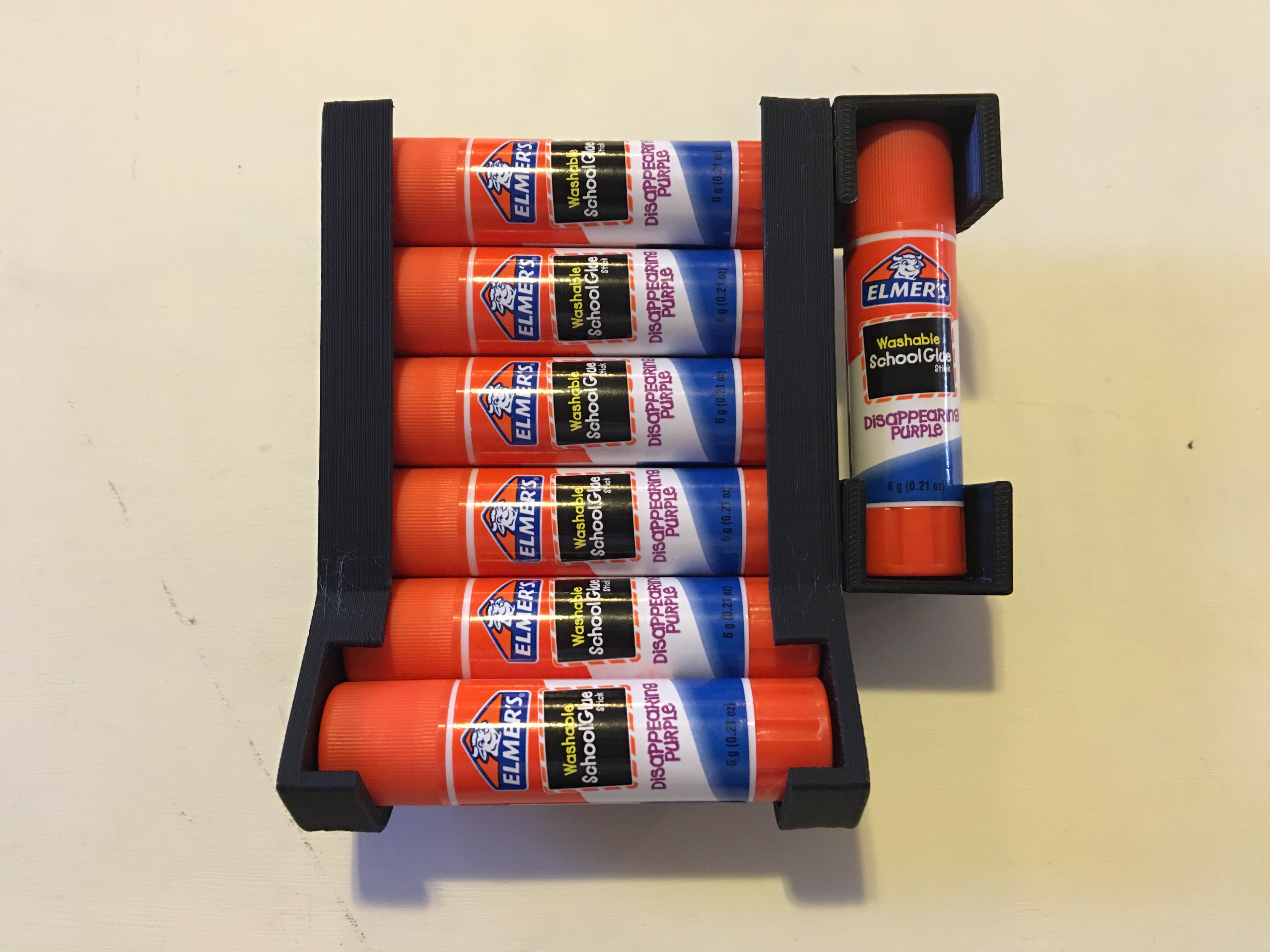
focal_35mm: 29
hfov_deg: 61.7
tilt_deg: -73.1
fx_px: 1064
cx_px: 635
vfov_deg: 48.2
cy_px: 476
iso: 64
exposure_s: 1/4
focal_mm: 4.15
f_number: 2.2
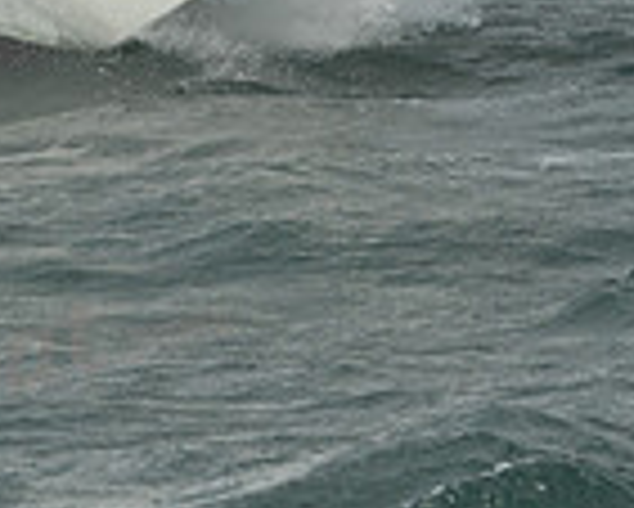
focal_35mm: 367
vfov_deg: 4.2
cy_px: -241
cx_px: -638
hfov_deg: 5.2
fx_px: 6891
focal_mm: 95
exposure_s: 1/1250
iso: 320
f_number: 13
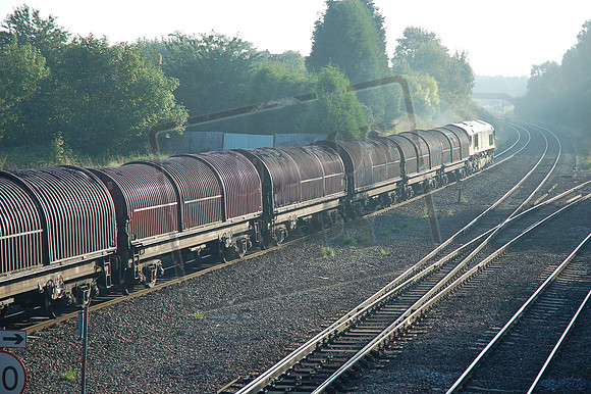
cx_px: 296
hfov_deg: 19.5
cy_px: 197
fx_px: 1723
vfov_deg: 13.0
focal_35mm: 105
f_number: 4.5
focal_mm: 70
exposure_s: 1/800
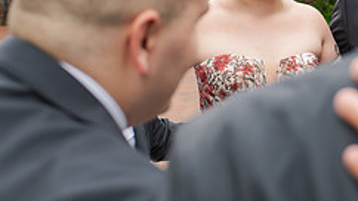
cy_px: -38
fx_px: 835
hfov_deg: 23.5
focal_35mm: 88
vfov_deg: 13.4
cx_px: 327
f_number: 3.5
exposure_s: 1/250
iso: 125
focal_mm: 35
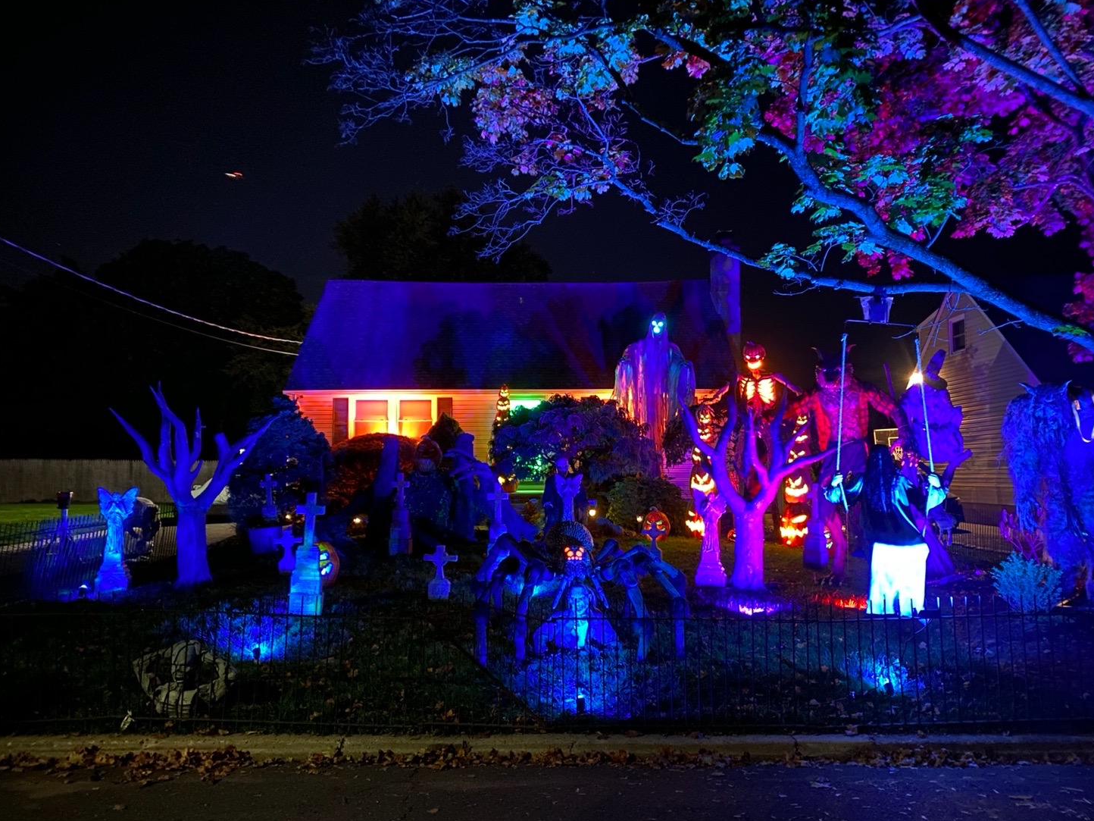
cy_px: 406
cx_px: 551
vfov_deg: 51.4
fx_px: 853
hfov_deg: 65.3
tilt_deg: +5.2
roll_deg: -1.0
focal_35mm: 27
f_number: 1.8
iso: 640
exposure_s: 1/4
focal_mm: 4.25
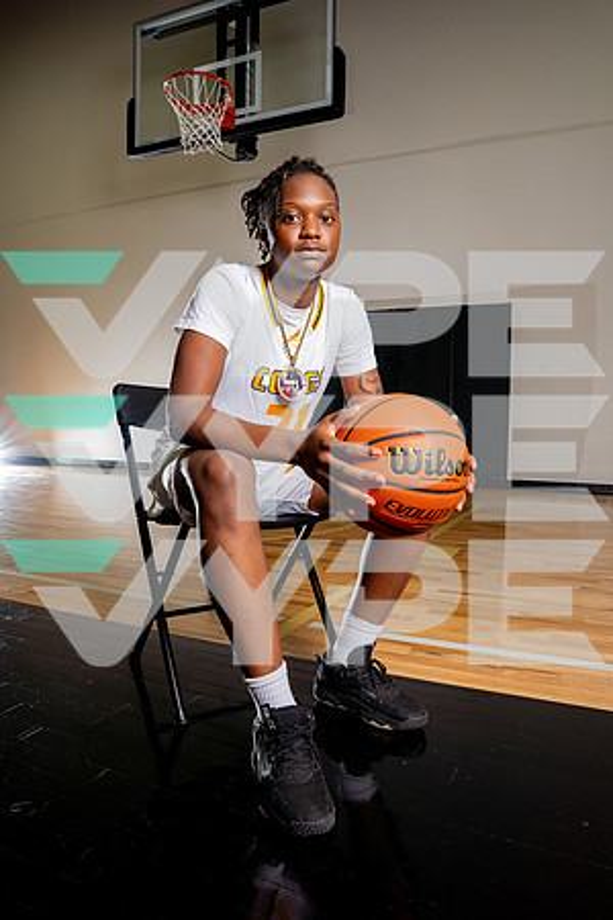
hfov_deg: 53.1
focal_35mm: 24
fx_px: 613
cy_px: 460
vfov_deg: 73.7
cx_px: 306
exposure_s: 1/200
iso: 640
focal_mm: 24
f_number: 8
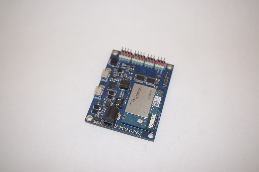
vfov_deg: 34.1
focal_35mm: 39
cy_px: 86
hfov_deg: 49.6
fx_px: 280
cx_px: 130
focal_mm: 26.25
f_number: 4
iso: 100
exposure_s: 1/25
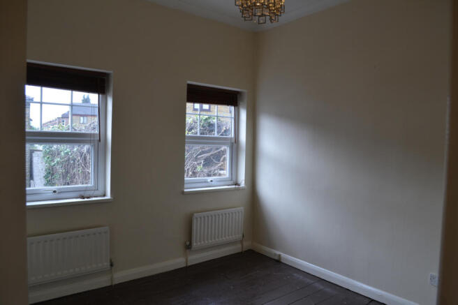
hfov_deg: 67.4
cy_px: 152
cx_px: 229
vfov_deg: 47.9
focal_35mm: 27
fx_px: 343
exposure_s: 1/125
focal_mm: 18
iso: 280
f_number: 5.6
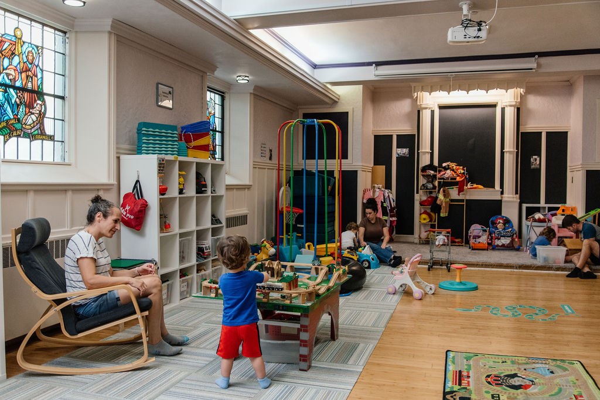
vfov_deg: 41.0
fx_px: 535
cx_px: 294
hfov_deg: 58.5
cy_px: 200
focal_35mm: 32
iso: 2000
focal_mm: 31
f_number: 4
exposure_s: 1/200
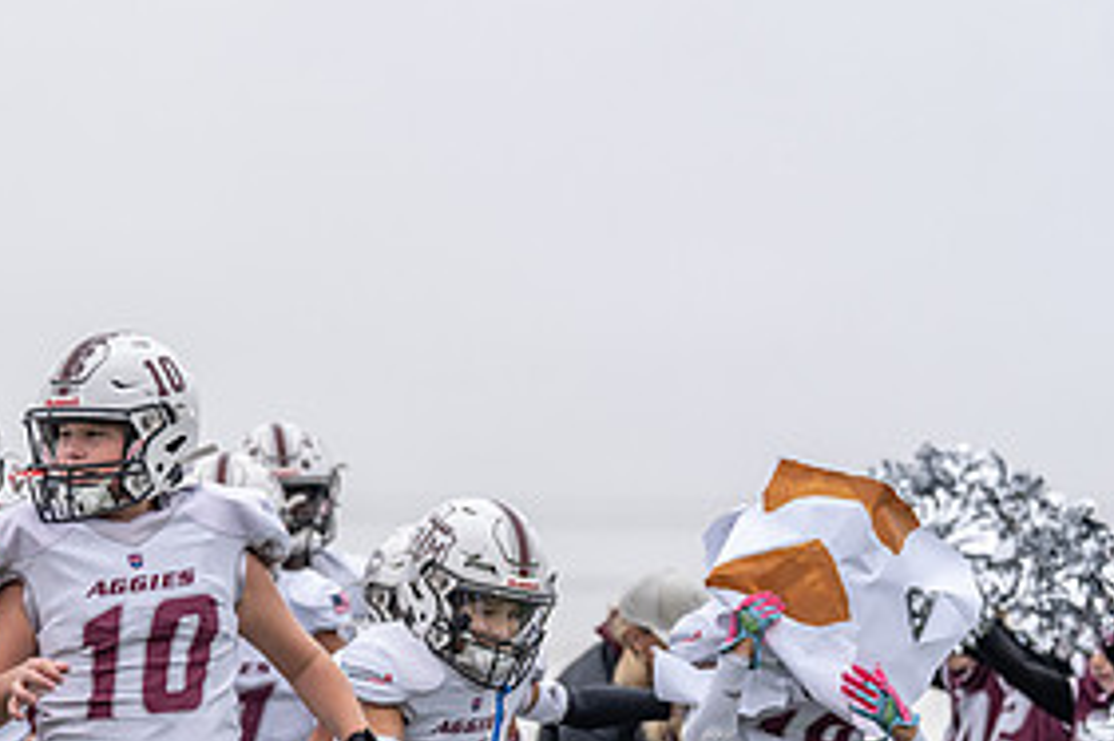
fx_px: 6711
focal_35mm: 217
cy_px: 751
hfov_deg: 9.4
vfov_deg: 6.3
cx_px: -20
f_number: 2.8
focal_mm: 105
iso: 500
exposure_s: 1/1250
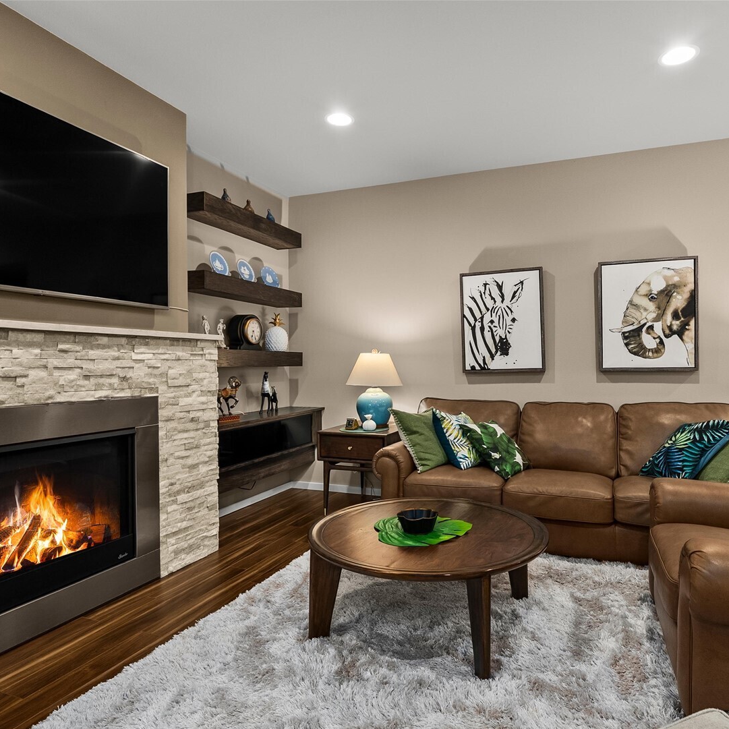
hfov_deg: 74.5
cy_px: 381
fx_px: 477
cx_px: 408
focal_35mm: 20
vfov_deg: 74.8
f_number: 7.1
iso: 1000
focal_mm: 15
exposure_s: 1/2.5
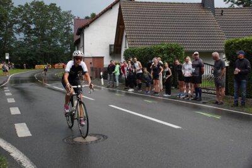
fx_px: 294
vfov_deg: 31.9
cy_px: 84
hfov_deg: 46.4
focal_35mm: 42
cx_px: 126
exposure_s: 1/640
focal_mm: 28
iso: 1600
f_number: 6.3
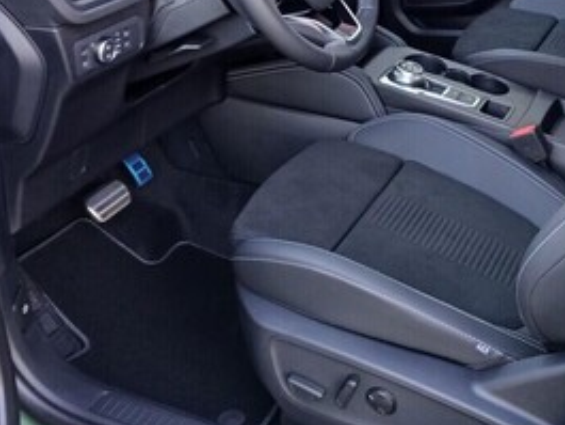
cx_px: 328
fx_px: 882
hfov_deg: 35.4
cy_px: 106
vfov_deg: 26.7
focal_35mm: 54
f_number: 1.8
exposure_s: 1/50
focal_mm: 3.98
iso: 250
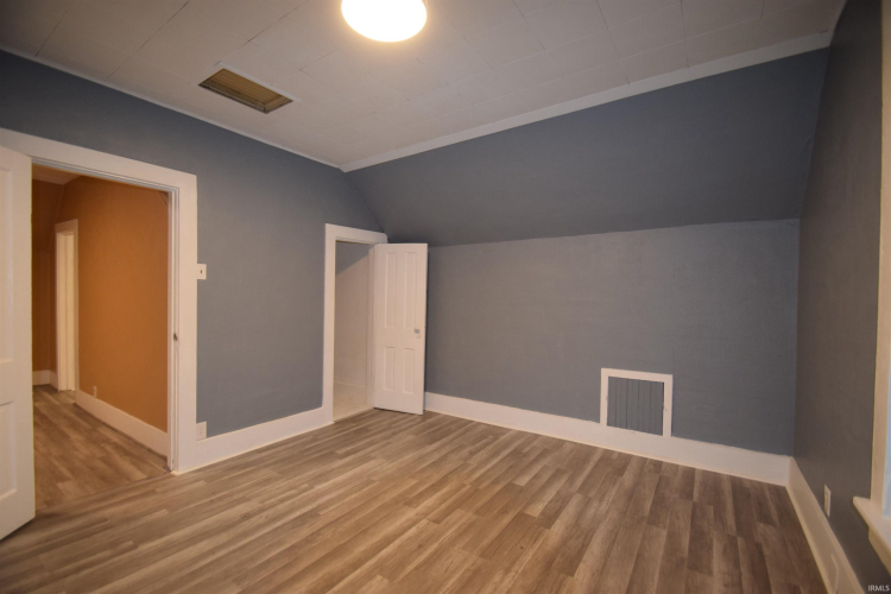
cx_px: 446
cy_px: 297
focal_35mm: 15
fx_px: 371
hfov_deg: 100.4
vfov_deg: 77.3
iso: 800
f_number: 4
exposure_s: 1/80
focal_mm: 10
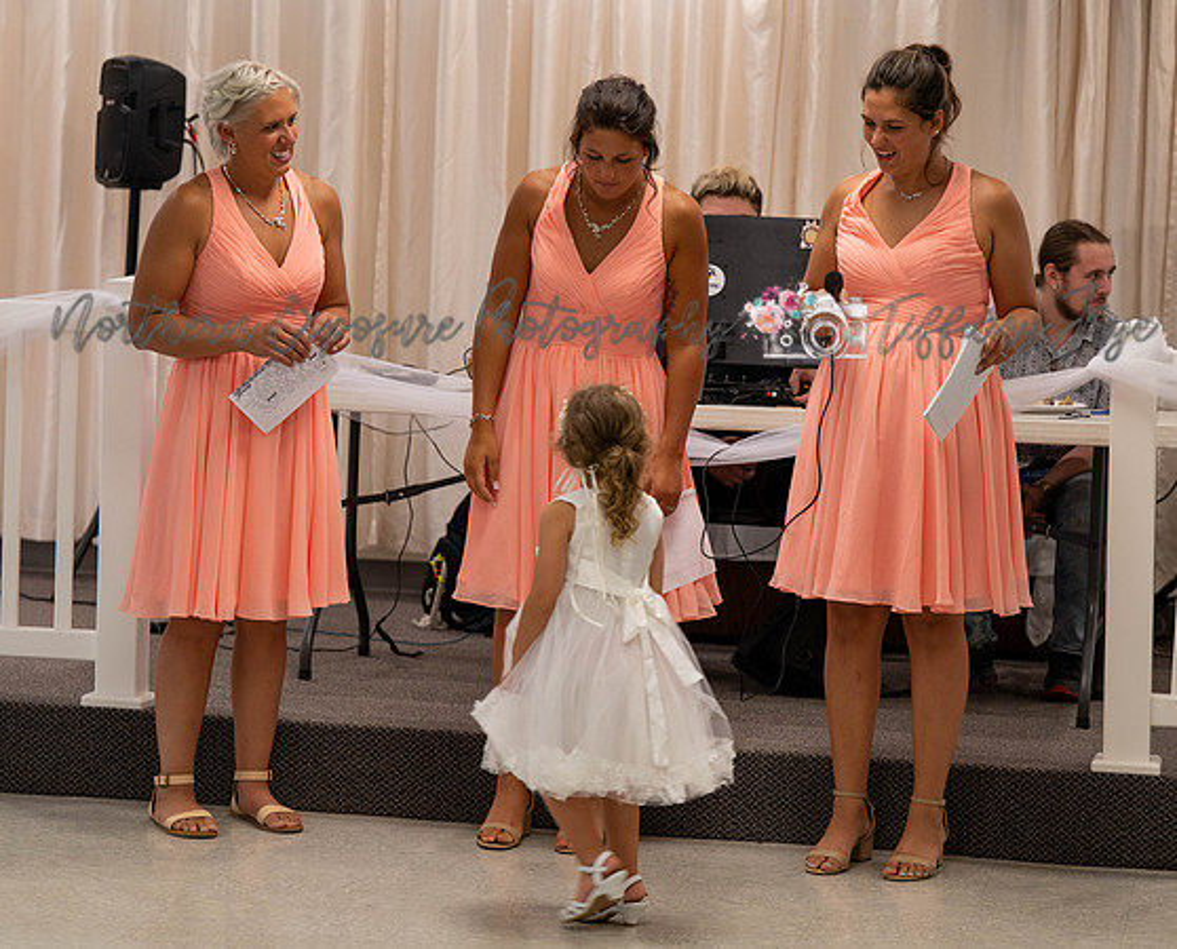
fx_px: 3823
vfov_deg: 14.1
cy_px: 390
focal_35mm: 109
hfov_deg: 17.5
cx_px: 558
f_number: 2.8
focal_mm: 82
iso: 720
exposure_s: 1/125
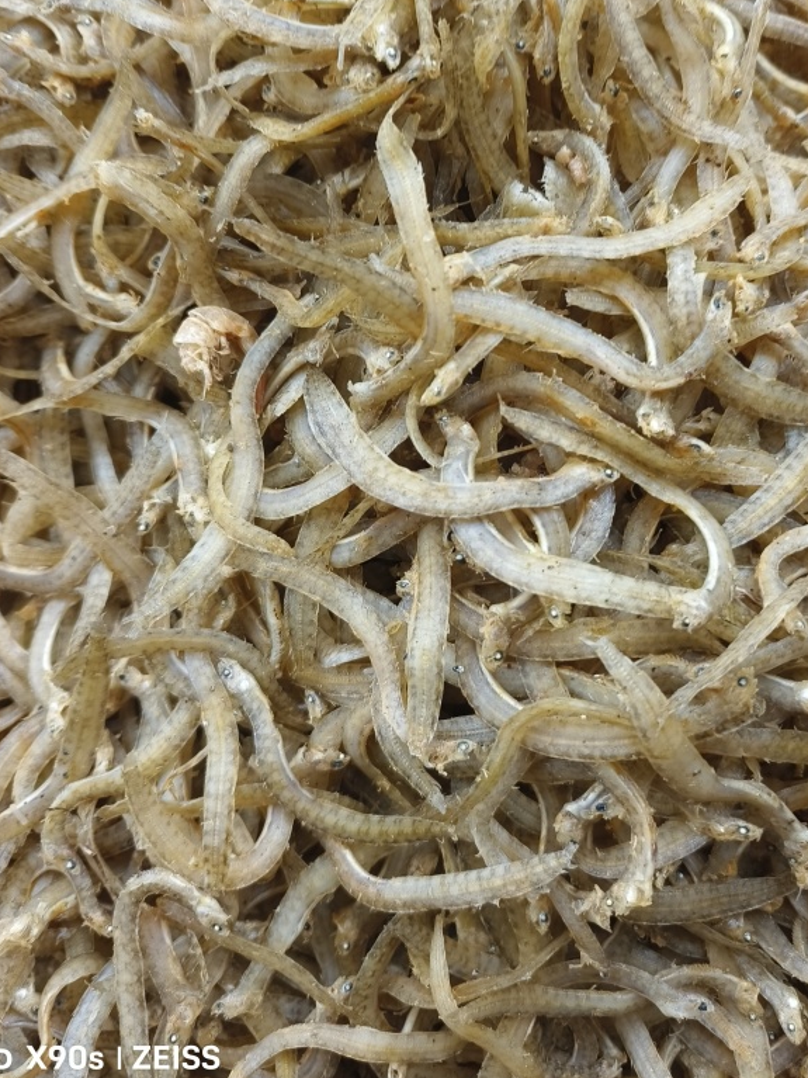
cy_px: 404
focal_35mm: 32
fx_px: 996
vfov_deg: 56.1
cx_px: 458
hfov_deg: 44.0
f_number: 1.75
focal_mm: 5.5
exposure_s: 1/100
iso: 235
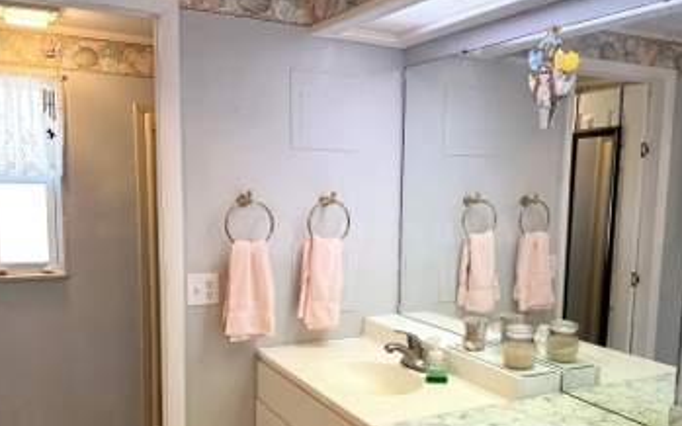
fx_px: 650
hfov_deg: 55.2
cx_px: 375
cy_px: 277
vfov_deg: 36.0
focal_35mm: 35
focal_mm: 6.86
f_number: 1.78
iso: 80
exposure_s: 1/120
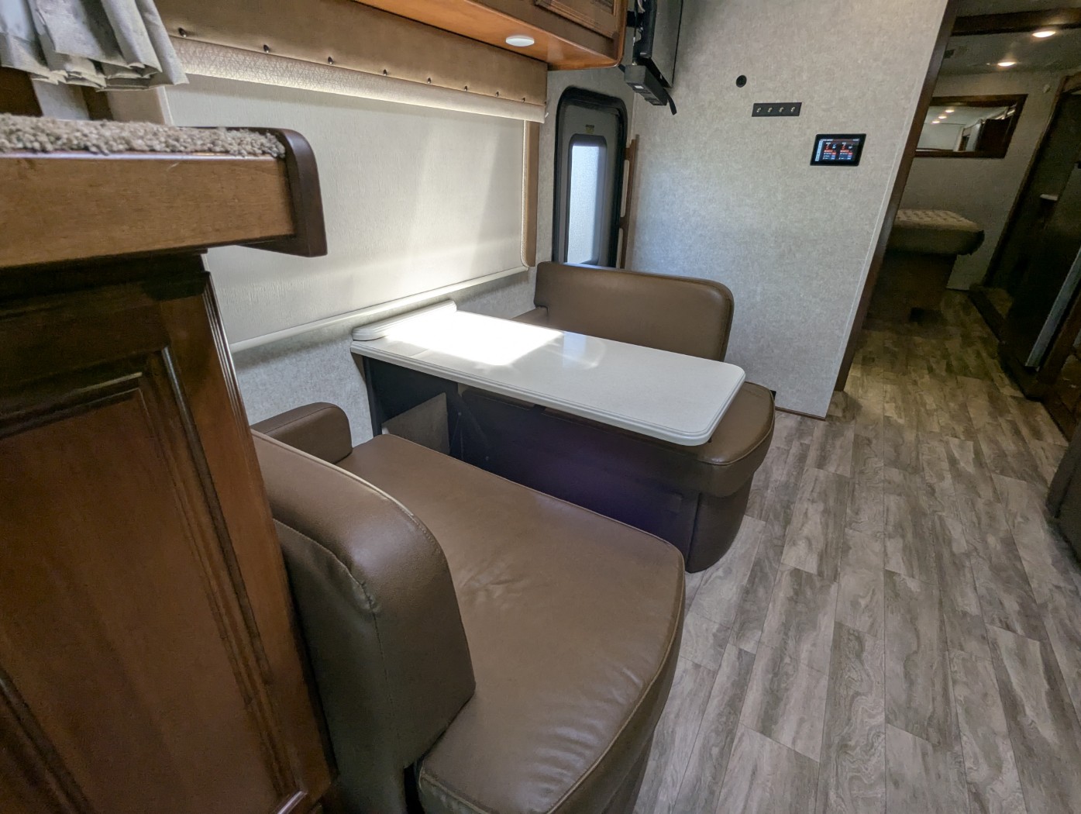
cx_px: 540
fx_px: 500
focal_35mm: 16
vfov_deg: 78.2
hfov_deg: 94.4
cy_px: 407
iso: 70
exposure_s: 1/184
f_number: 2.2
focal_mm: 2.35
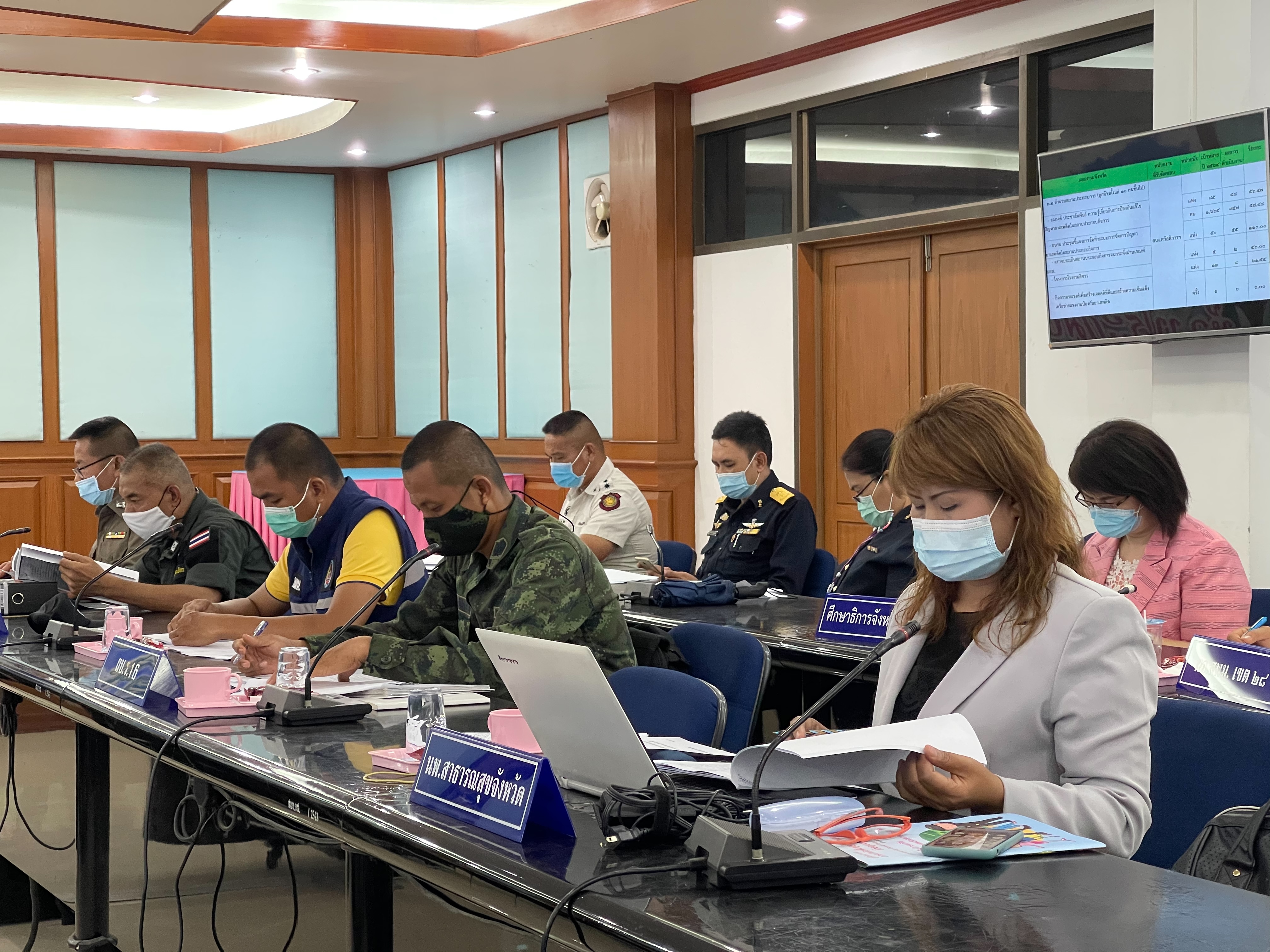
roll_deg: +0.4
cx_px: 635
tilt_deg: -1.6
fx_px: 2348
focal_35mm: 64
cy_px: 476
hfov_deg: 30.3
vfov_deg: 22.9
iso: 250
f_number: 2.2
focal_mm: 7.5
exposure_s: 1/50
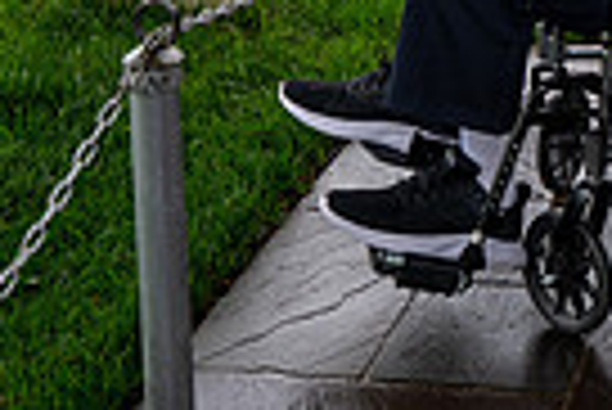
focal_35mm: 119
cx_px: 756
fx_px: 2025
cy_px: -396
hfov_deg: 16.4
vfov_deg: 10.6
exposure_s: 1/100
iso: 220
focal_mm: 28
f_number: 6.3
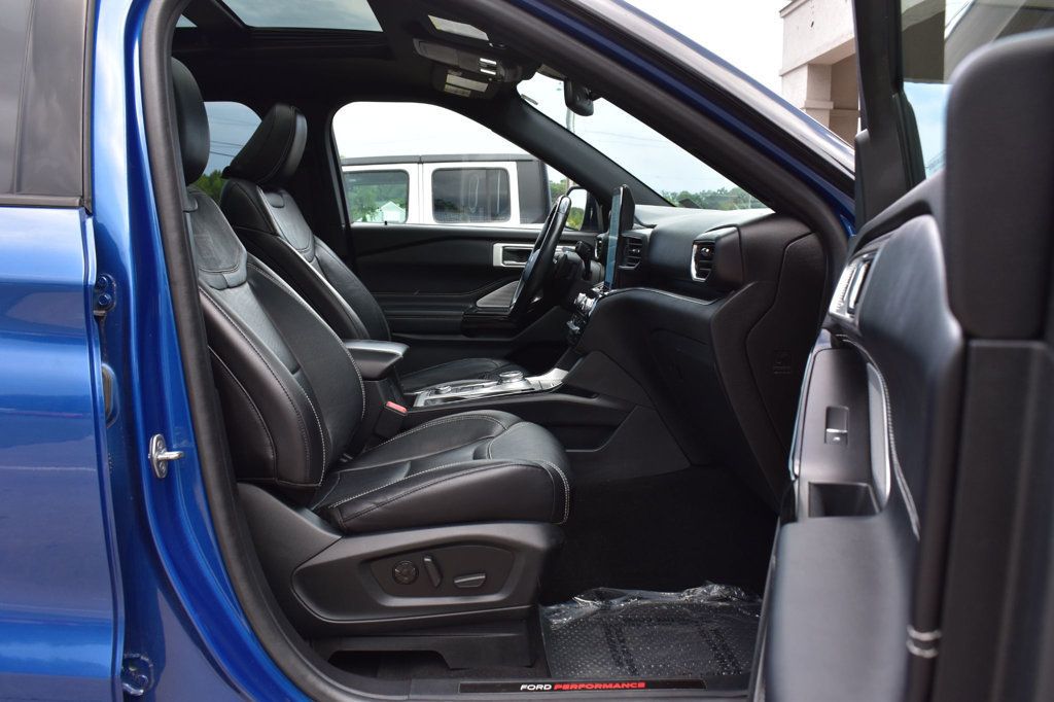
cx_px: 527
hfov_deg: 59.5
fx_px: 922
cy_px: 351
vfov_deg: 41.7
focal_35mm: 32
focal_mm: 21
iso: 400
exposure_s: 1/60
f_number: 8
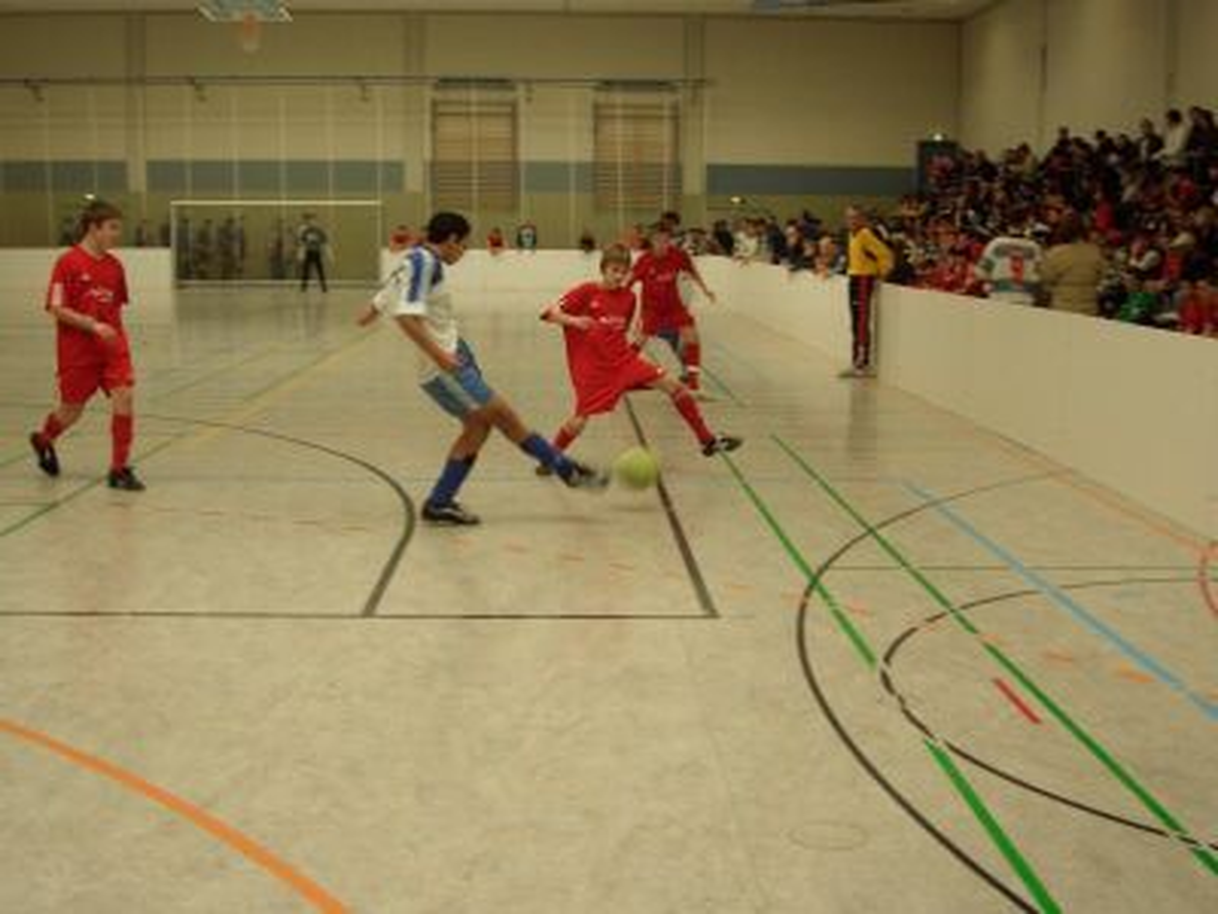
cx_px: 609
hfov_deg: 42.9
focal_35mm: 44
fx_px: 1548
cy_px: 457
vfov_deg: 32.9
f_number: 3
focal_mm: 9.2
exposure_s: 1/80
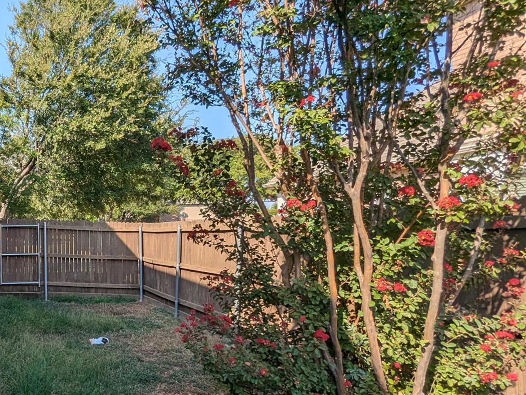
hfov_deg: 51.3
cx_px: 49
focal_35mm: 31
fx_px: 471
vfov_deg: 45.3
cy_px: 225
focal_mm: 2.35
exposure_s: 1/2114
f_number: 2.2
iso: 51
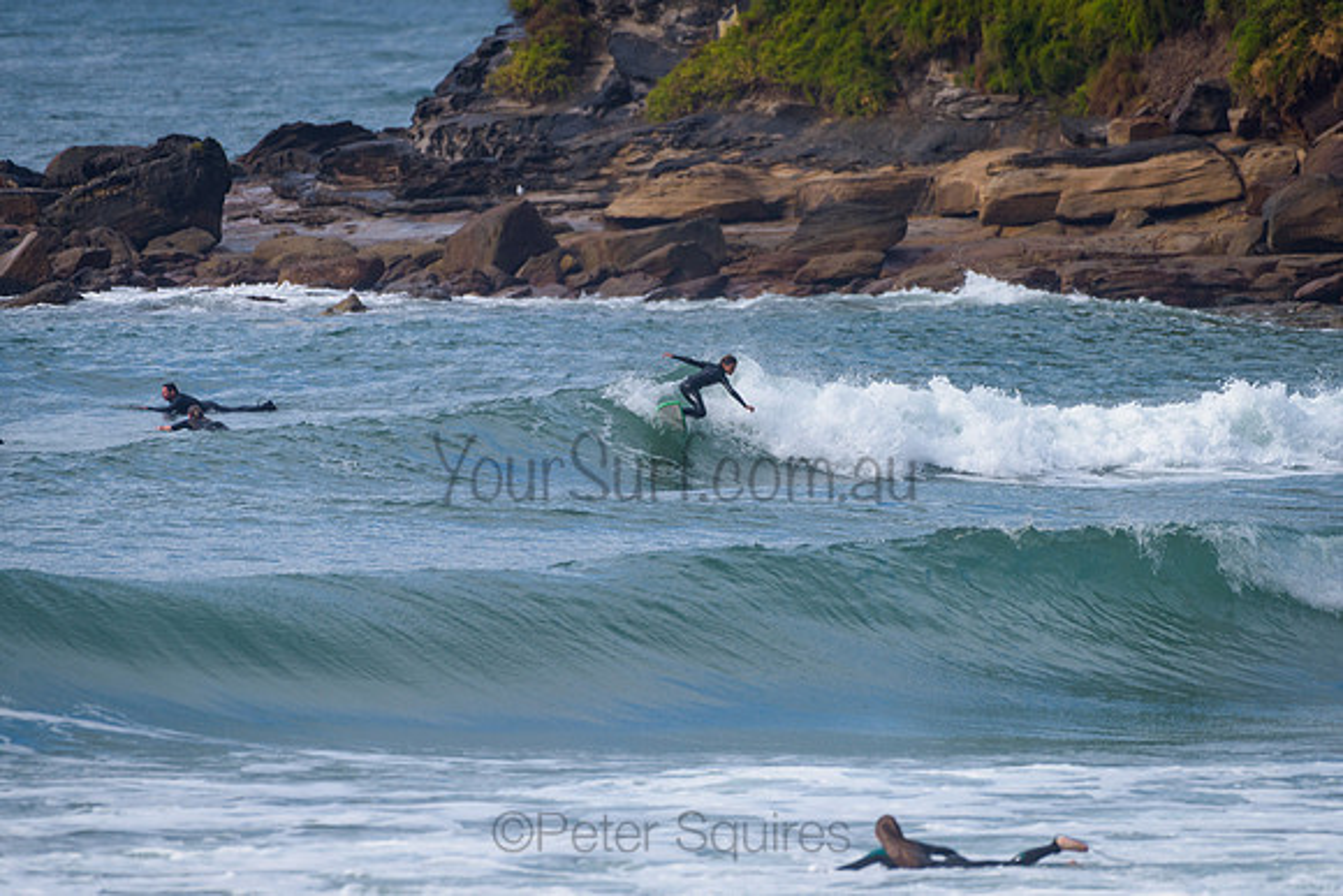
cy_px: 448
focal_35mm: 613
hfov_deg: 3.4
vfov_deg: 2.2
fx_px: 22865
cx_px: 672
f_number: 5.6
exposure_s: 1/2000
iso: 220
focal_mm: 500
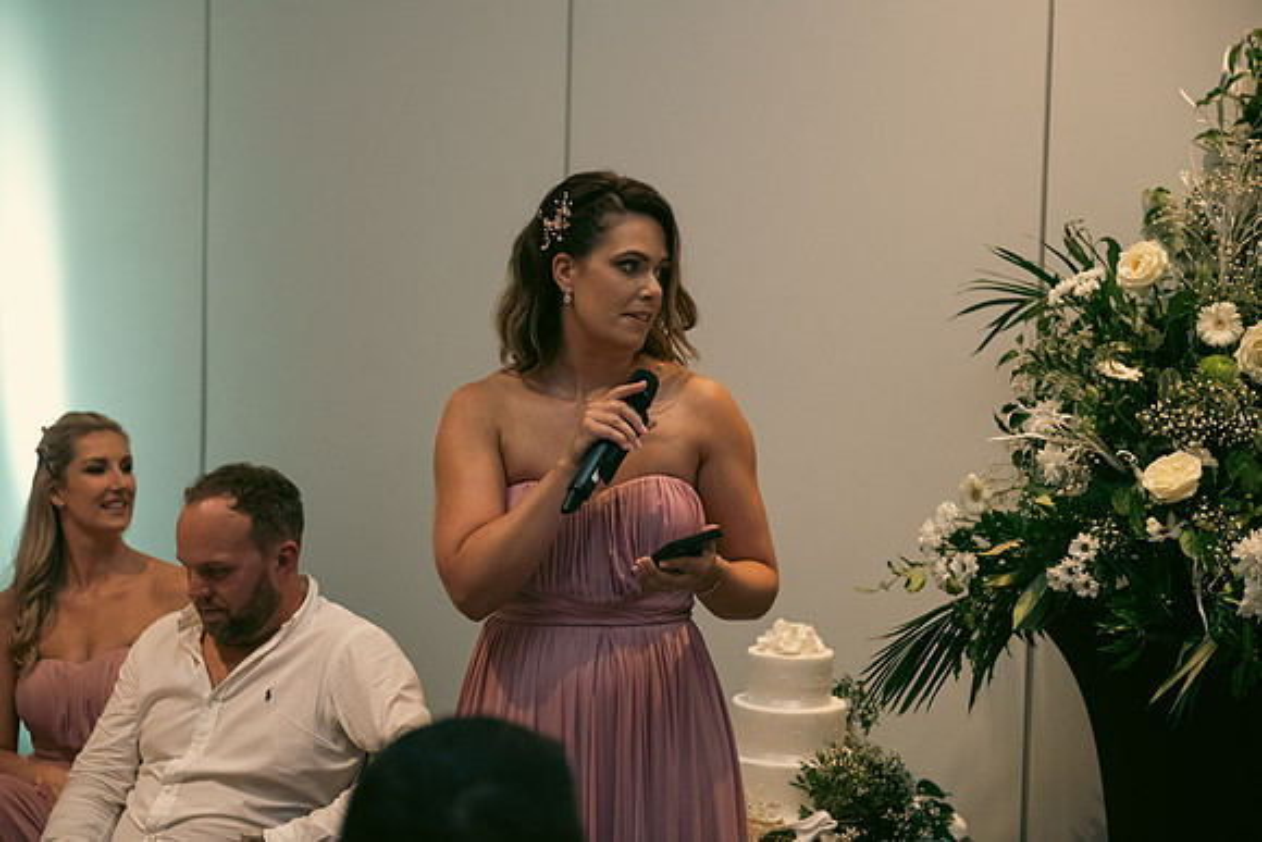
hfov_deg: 28.8
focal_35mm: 70
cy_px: 421
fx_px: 2454
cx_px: 631
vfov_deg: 19.5
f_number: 3.5
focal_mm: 70
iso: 2000
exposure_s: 1/160
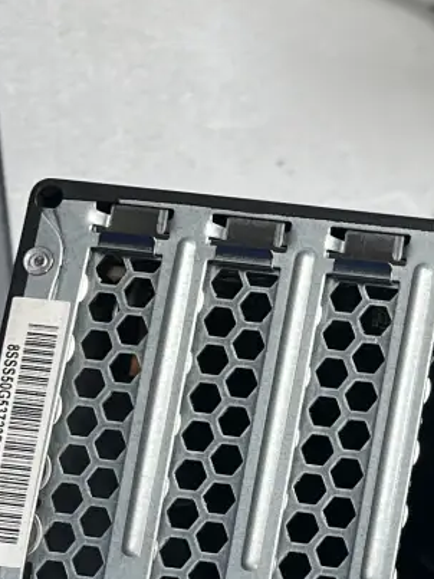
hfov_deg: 11.0
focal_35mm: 124
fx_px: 2074
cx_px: 826
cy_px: 408
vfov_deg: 15.8
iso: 40
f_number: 1.6
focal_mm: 5.1
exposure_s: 1/122
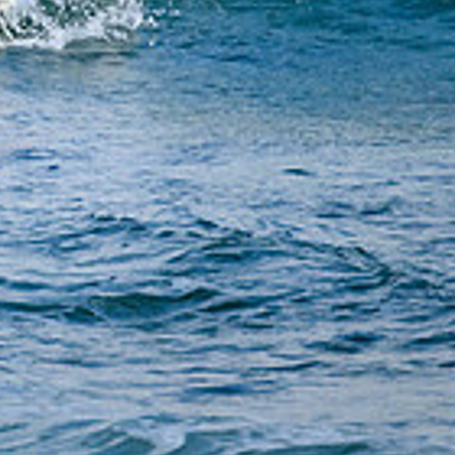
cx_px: -377
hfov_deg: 0.6
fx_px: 41906
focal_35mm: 2818
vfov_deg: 0.6
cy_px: -171
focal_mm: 800
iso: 1800
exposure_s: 1/2000
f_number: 11
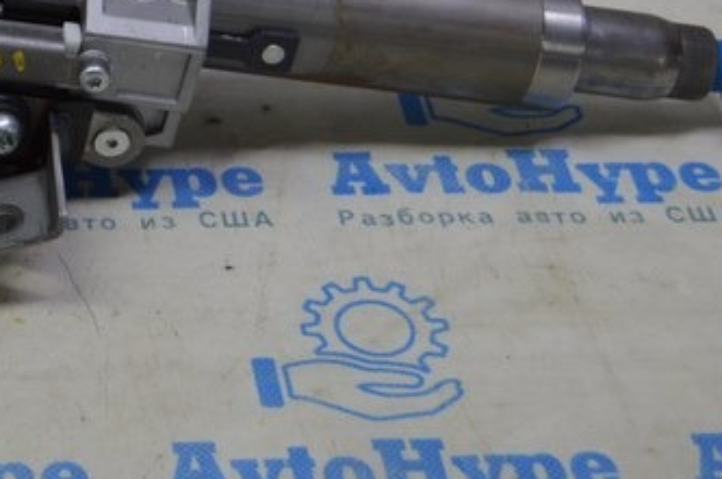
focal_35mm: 120
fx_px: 2403
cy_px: -174
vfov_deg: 11.1
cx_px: -115
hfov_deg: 16.5
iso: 400
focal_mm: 26
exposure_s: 1/80
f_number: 4.5
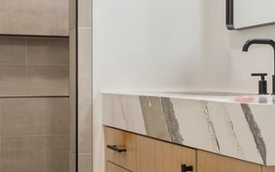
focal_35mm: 72
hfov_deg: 28.4
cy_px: 95
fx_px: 539
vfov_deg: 18.1
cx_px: 183
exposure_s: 1/1.67
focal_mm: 22
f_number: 9
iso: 200
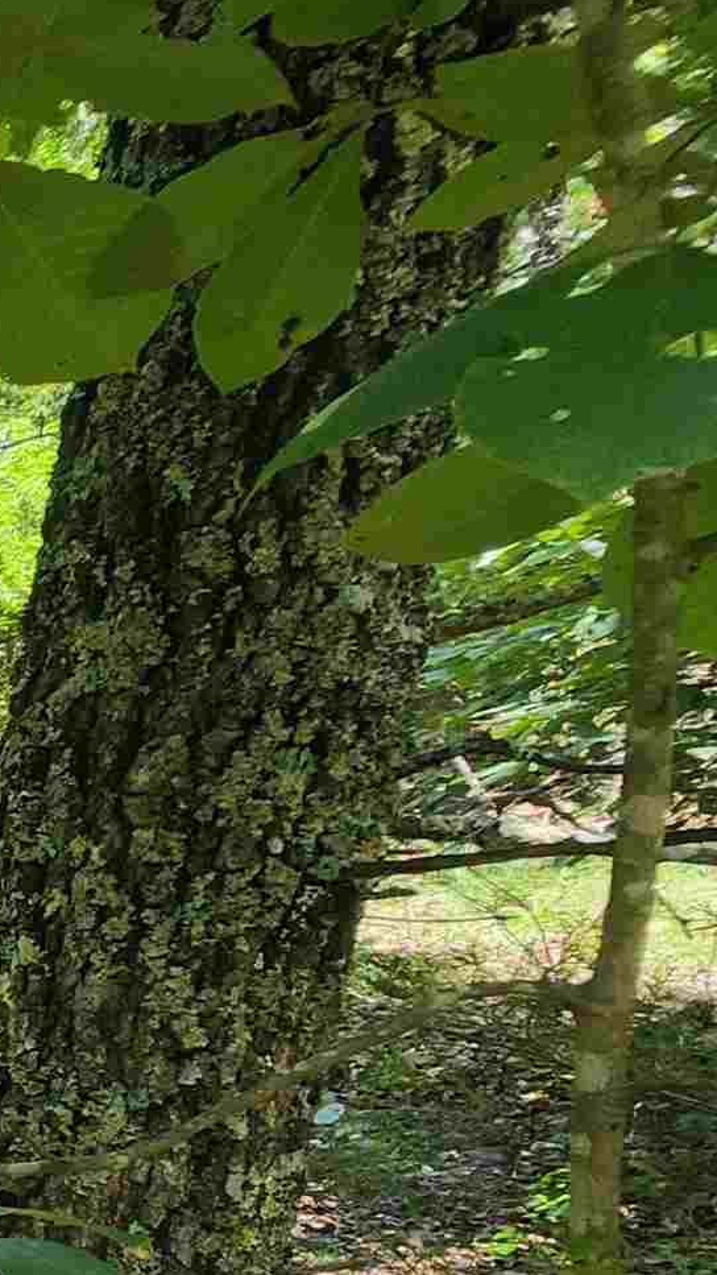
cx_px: -1264
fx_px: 1521
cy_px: 1196
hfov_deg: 12.8
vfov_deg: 41.1
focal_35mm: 45
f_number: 2.2
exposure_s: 1/247
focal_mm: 2.2
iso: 50
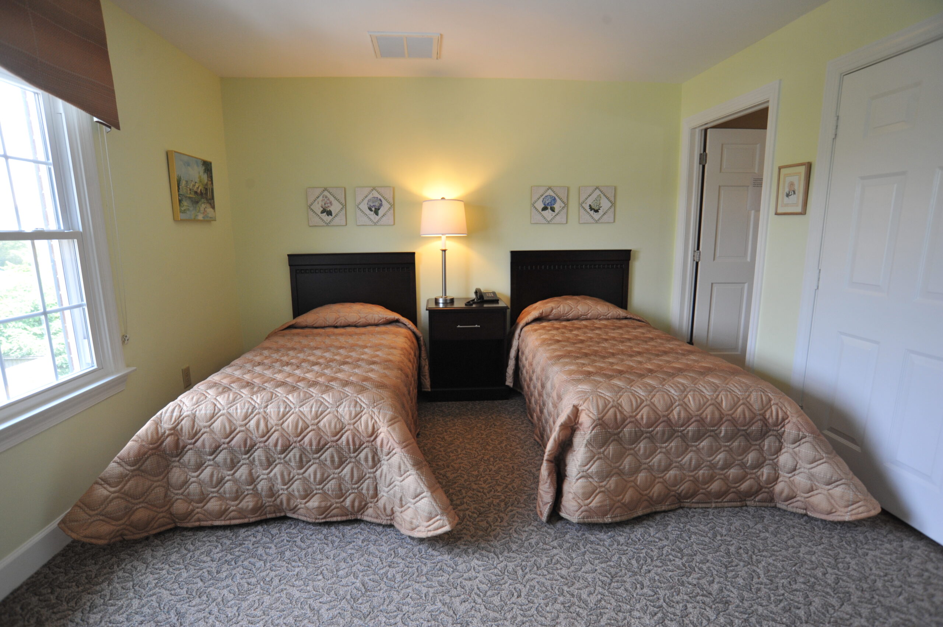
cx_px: 472
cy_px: 314
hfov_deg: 90.0
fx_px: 471
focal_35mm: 18
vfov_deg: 67.3
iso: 1250
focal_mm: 18
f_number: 8
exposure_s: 1/50
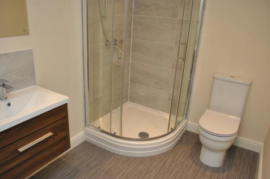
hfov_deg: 67.4
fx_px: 202
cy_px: 90
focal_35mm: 27
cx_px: 135
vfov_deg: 47.9
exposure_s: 1/60
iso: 200
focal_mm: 18
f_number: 4
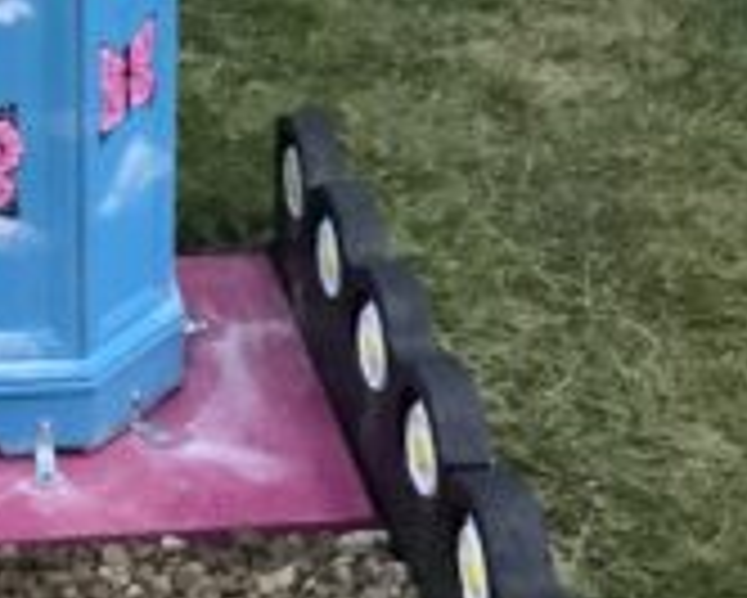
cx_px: -72
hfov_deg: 24.3
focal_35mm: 73
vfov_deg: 20.1
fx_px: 1615
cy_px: -54
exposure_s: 1/20
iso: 640
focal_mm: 3.3
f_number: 2.4
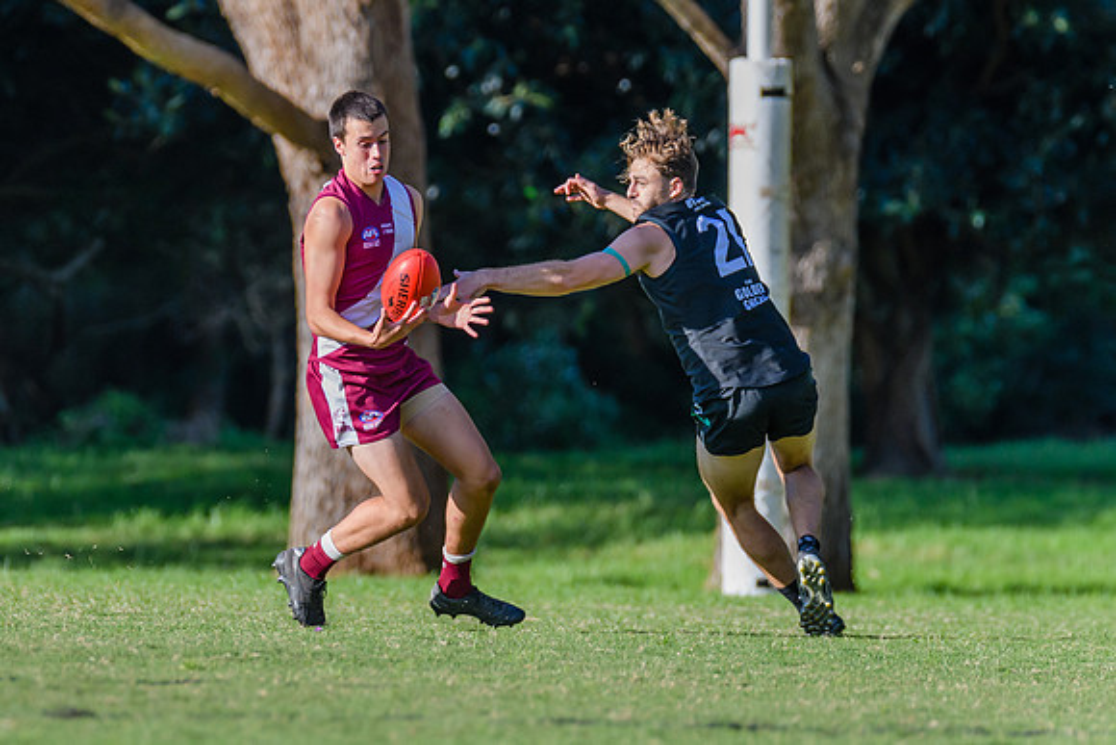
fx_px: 17789
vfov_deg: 2.4
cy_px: 234
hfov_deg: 3.6
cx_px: 295
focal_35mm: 574
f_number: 4
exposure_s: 1/2500
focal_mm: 310
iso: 800
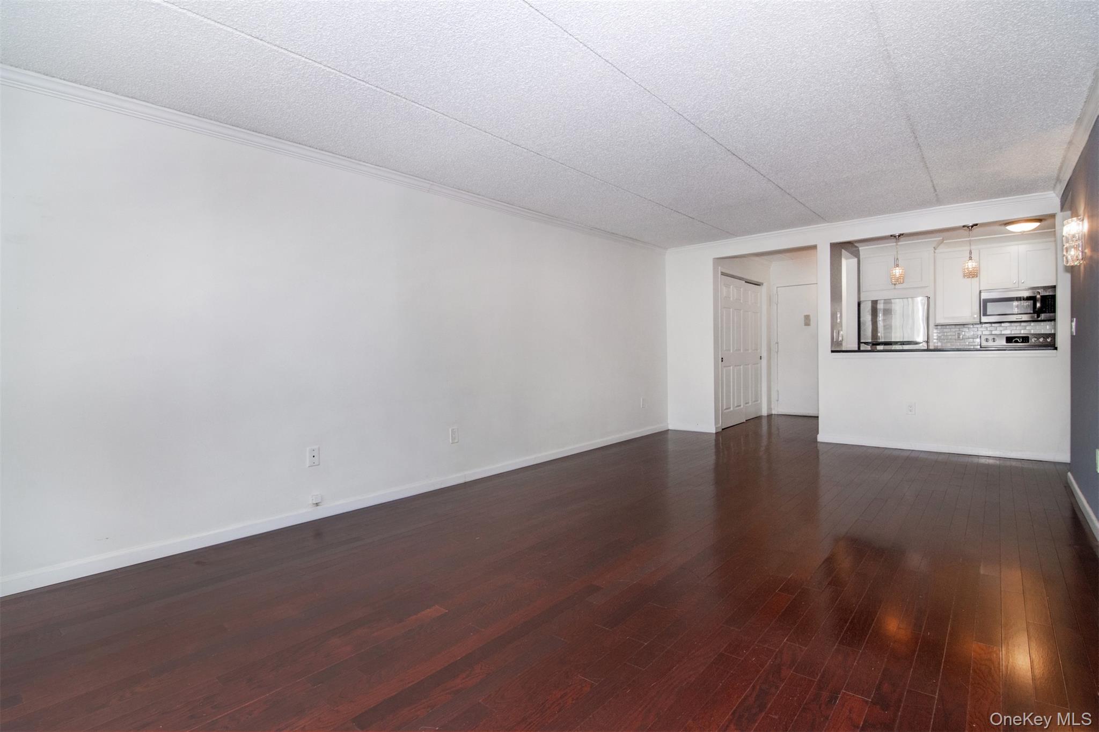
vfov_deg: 72.0
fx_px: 504
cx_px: 550
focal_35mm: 16
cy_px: 366
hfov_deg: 95.0
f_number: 11
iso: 640
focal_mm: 11
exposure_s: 1/6
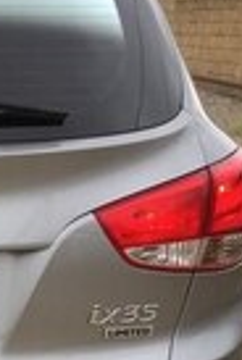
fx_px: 1093
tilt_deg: -20.0
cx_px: -224
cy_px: 465
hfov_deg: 11.5
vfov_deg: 17.6
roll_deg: -0.1
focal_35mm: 109
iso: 32
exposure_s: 1/235
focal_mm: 4.15
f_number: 2.2
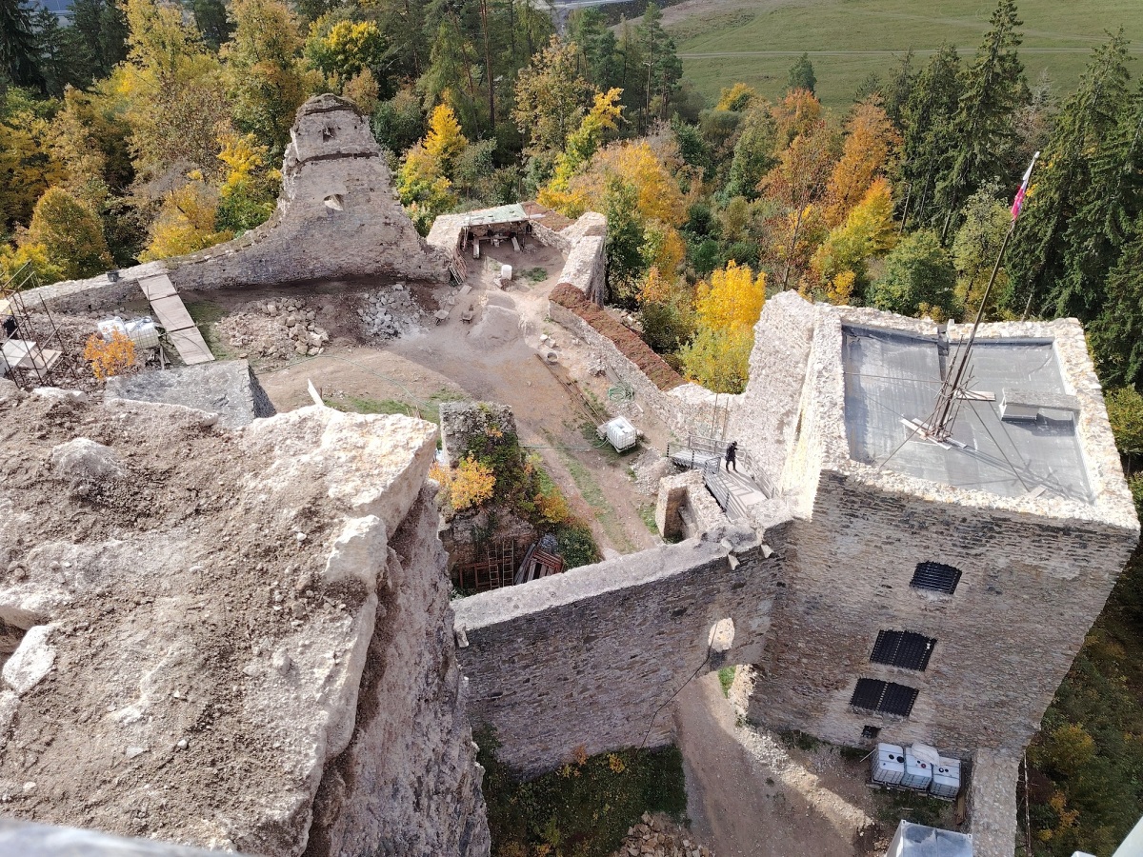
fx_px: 1024
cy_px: 428
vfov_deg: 45.4
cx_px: 572
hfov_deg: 58.4
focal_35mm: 31
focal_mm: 5.25
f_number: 1.75
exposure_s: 1/531
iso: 100
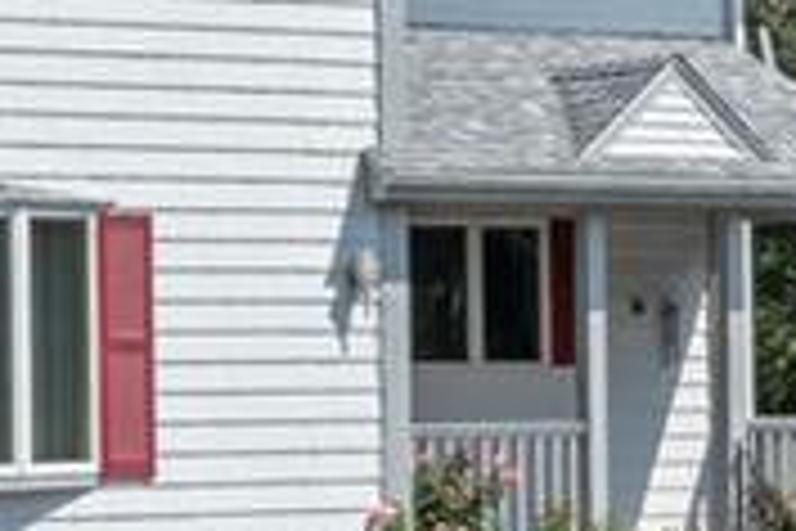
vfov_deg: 7.4
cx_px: 0
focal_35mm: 185
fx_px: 4090
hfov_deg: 11.0
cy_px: 153
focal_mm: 32
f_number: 22
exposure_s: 1/40
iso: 100
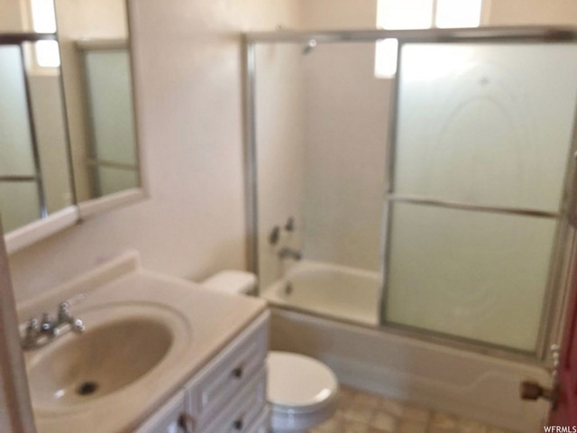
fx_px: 467
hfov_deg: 63.4
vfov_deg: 49.7
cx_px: 288
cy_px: 216
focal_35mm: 28
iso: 40
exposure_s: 1/17
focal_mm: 3.99
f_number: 1.8
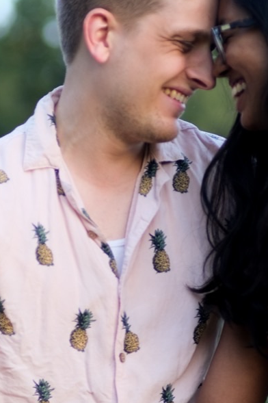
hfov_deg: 9.5
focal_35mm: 144
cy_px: 233
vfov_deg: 14.3
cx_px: 148
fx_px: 1610
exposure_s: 1/1000
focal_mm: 35
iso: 320
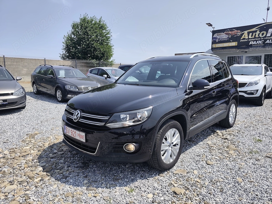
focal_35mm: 23
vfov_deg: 58.9
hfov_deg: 73.9
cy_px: 102
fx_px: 181
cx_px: 136
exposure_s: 1/1012
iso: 50
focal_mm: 6.19
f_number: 1.65
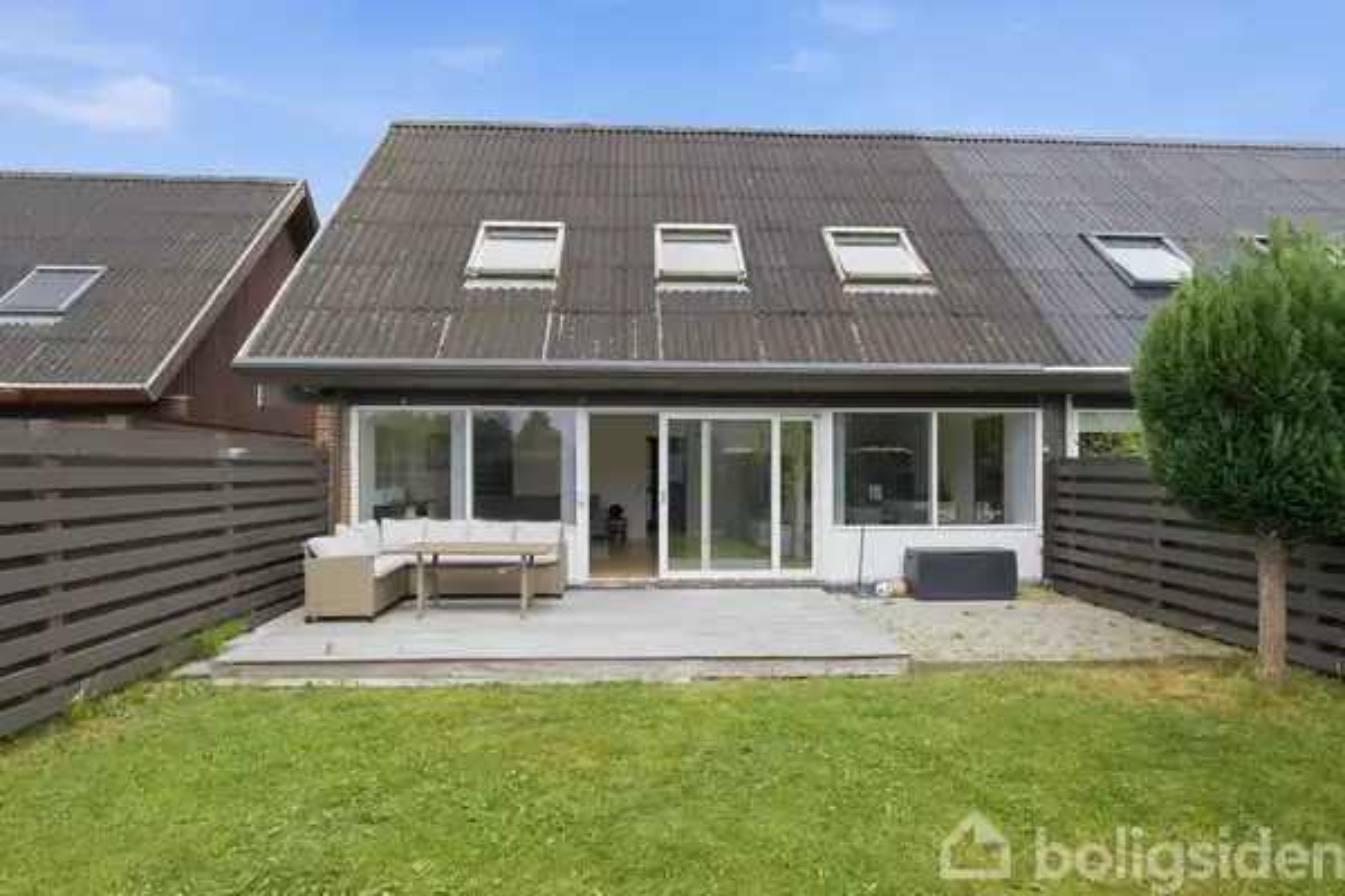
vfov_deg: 67.4
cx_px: 672
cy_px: 448
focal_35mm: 18
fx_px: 672
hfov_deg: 90.0
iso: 200
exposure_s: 1/250
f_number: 8
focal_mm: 12
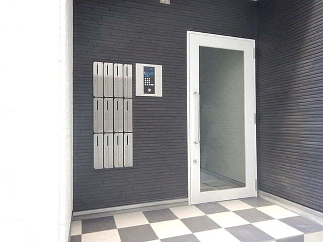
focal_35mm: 24
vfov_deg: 56.8
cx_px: 162
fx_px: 224
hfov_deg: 71.6
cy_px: 121
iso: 360
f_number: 2.8
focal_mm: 4.3
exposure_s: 1/30
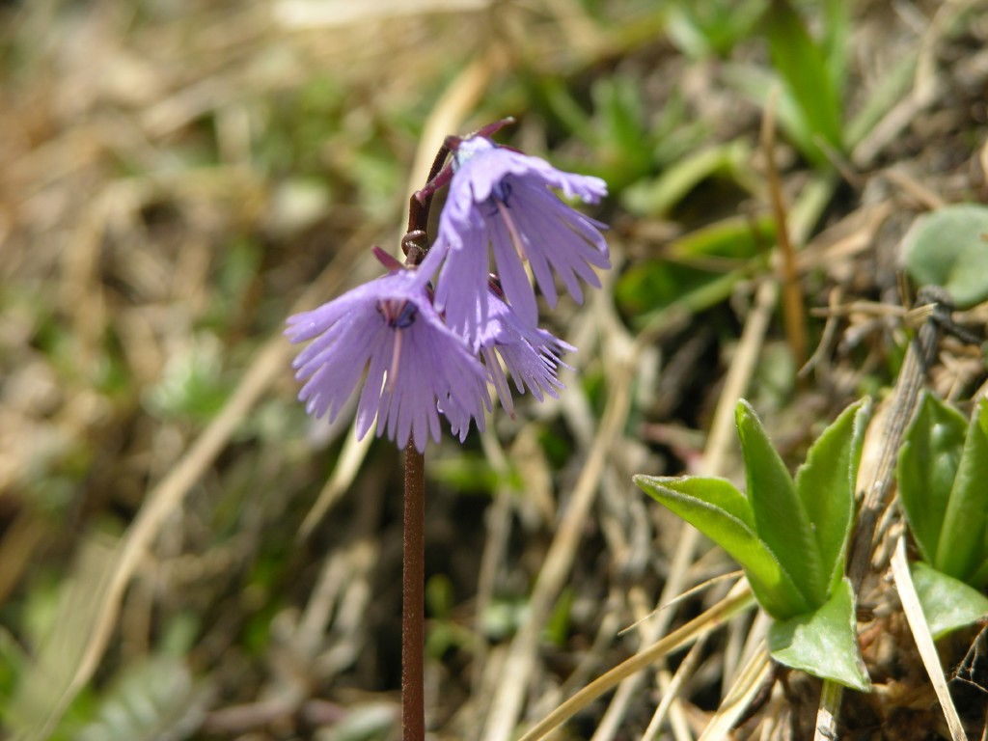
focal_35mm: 280
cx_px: 494
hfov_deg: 7.1
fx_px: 7992
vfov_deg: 5.3
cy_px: 370
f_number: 4.7
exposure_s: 1/270
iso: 50
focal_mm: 71.2
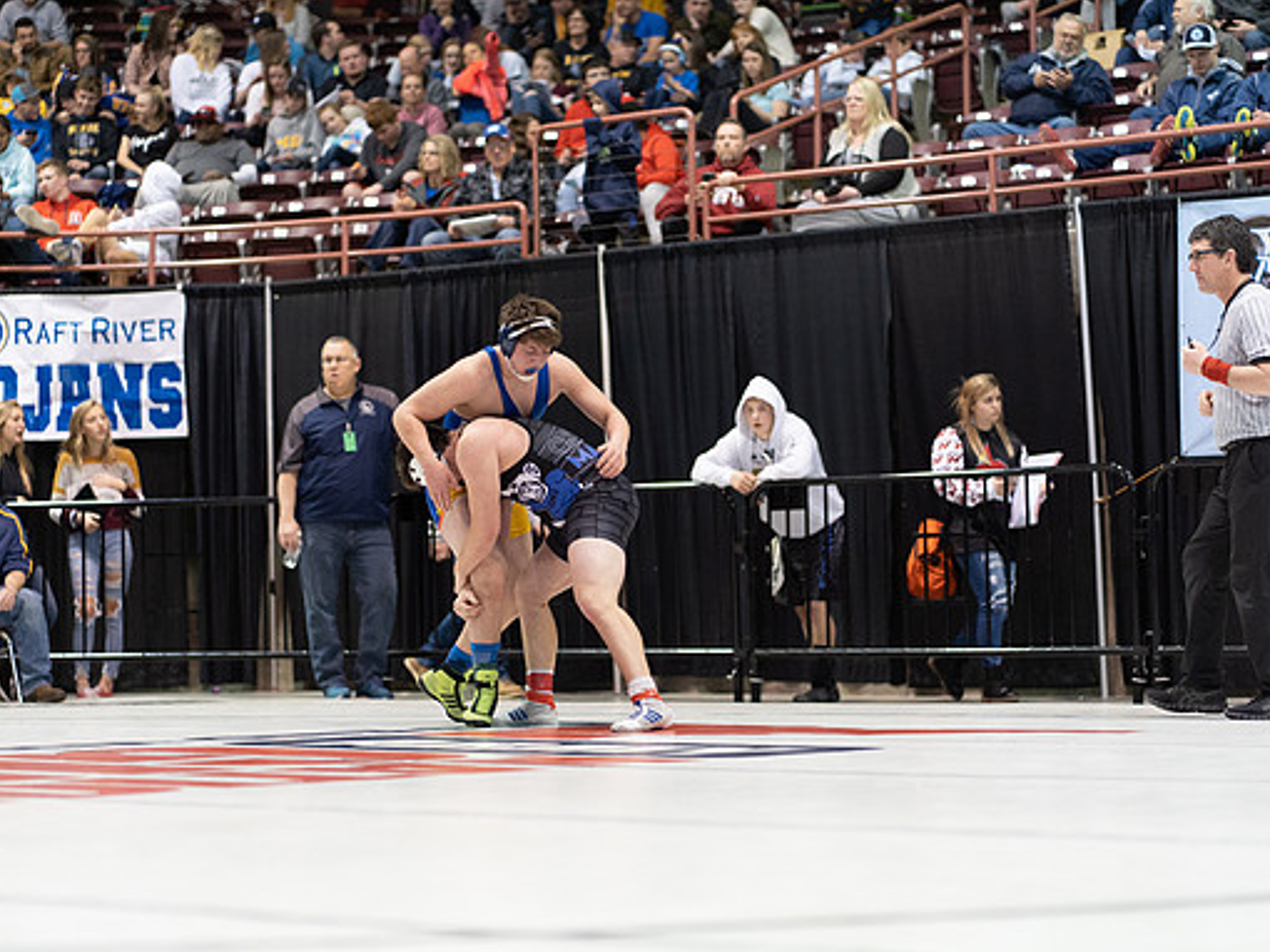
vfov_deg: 15.9
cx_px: 623
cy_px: 477
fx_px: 3410
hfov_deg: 21.1
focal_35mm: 93
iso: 2500
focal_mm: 85
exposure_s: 1/500
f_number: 1.8
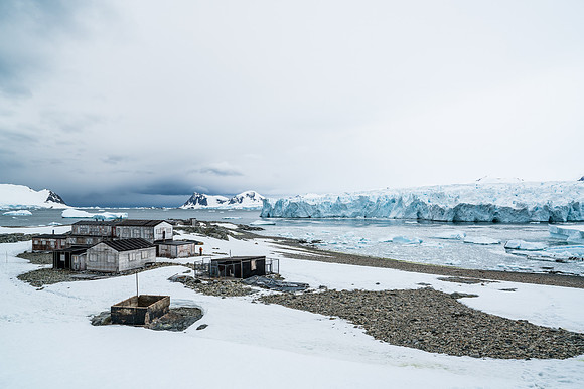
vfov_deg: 53.2
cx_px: 292
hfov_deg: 73.7
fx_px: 389
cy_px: 194
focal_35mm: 24
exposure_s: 1/1000
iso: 100
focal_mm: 24
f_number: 8
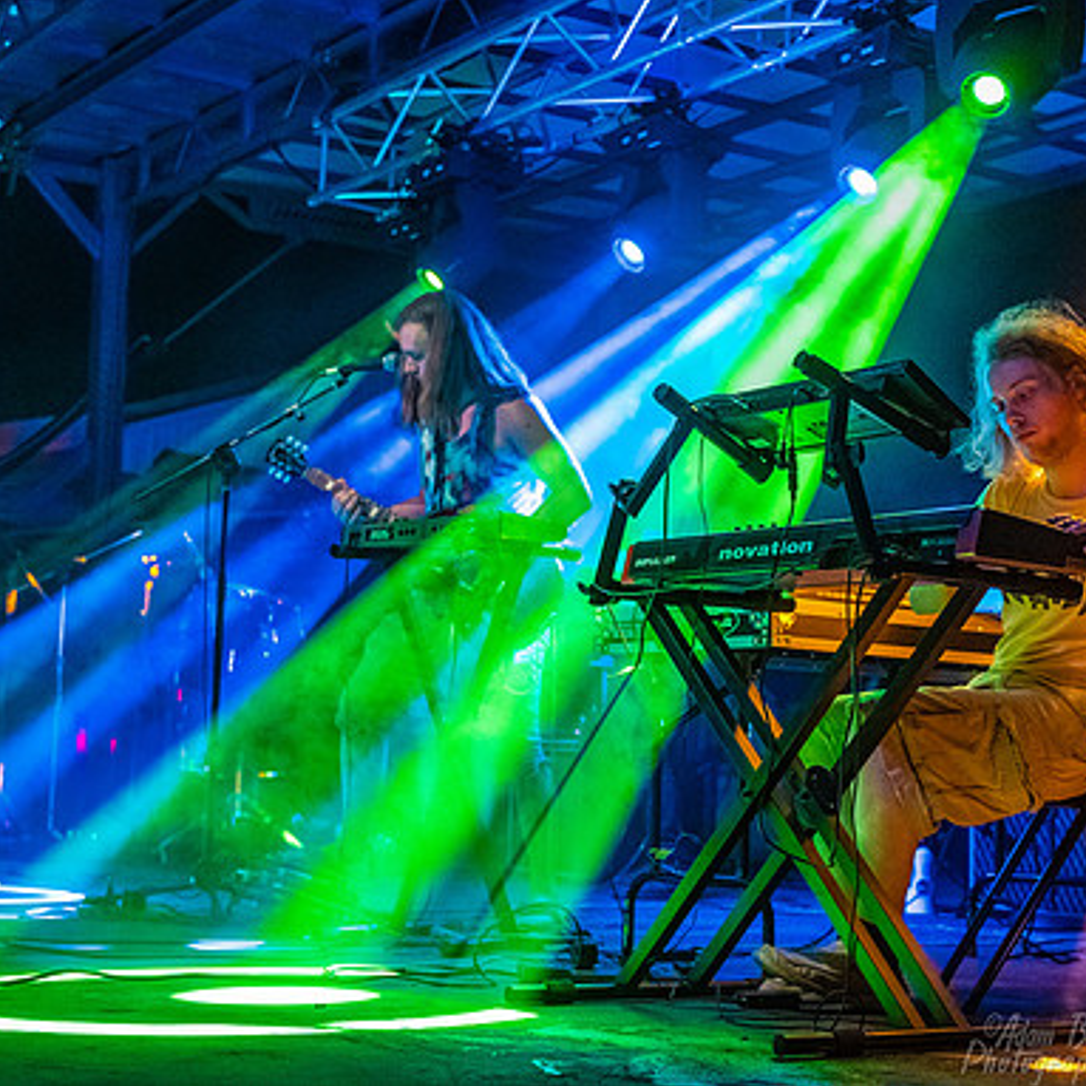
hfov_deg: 29.3
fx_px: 2059
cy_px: 540
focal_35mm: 58
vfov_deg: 29.6
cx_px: 340
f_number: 2.8
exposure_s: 1/80
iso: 6400
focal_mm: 45
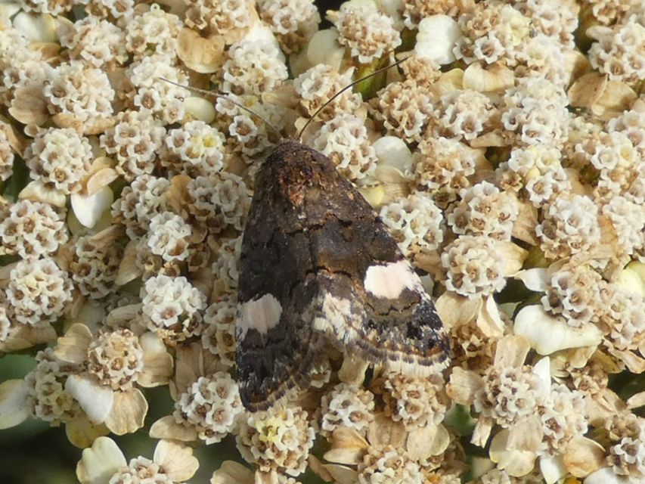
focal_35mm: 72
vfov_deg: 20.4
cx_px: 322
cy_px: 242
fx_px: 1342
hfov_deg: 27.0
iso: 80
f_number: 4.3
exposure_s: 1/200
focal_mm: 12.9
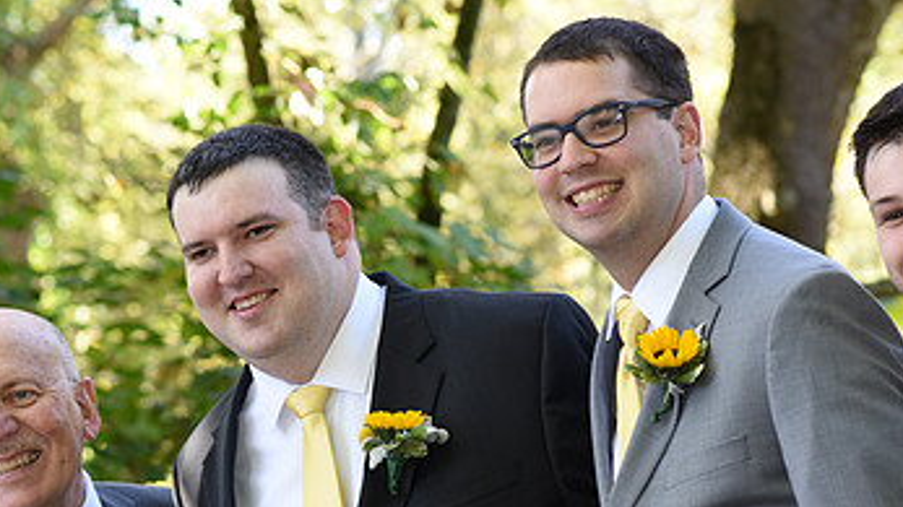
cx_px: 330
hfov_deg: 14.4
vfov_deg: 8.1
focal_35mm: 149
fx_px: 3567
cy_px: 454
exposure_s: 1/200
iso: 500
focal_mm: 85
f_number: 4.5
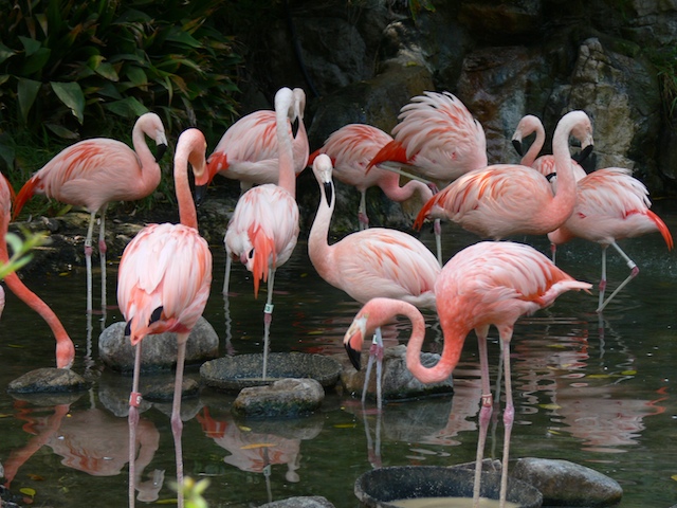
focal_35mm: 137
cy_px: 254
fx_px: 2679
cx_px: 338
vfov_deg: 10.8
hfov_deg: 14.4
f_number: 4
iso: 80
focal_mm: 29
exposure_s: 1/100
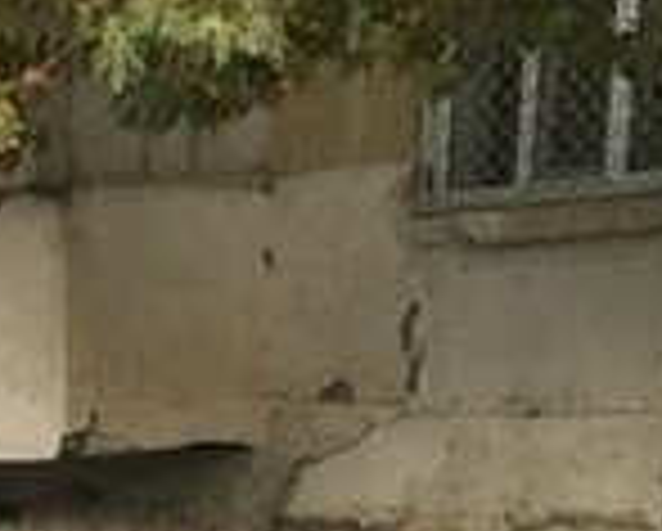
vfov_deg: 11.1
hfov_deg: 14.0
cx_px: -387
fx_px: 2492
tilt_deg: -14.9
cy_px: 1033
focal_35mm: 127
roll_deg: +2.2
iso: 160
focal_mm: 4.15
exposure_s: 1/33
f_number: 2.2
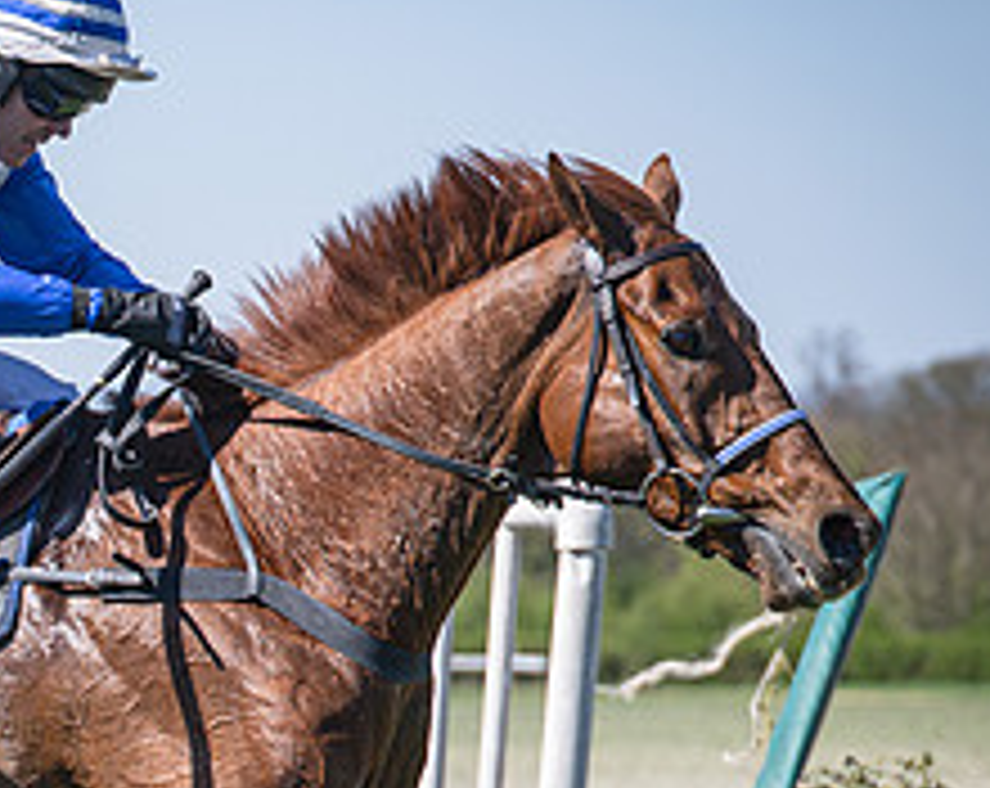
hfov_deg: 7.2
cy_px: 824
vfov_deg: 5.8
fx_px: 7806
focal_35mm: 267
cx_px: 39
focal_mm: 70
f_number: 2.8
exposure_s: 1/2000
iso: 72
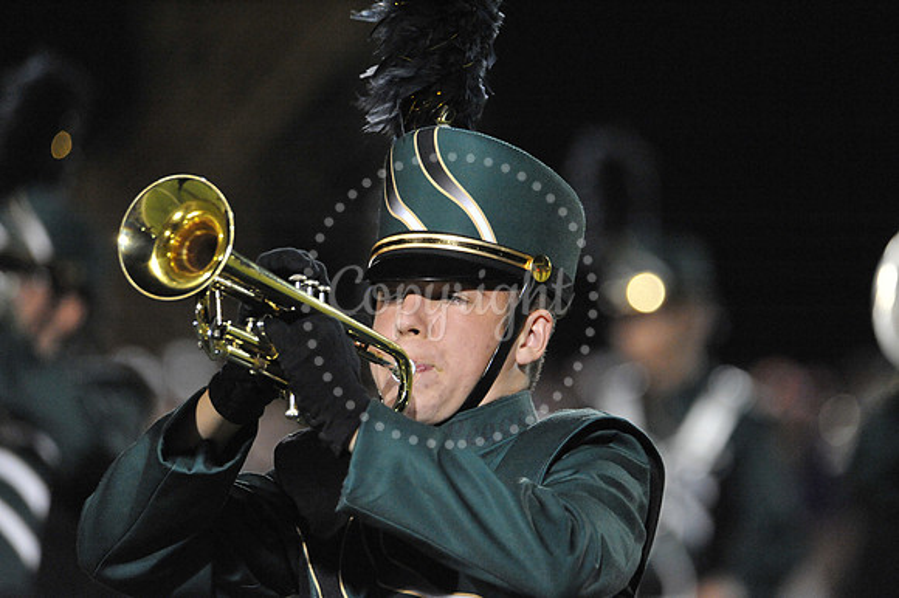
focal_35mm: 460
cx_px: 450
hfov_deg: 4.5
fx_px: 11480
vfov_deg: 3.0
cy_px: 299
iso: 6400
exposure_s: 1/160
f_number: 6.3
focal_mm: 460
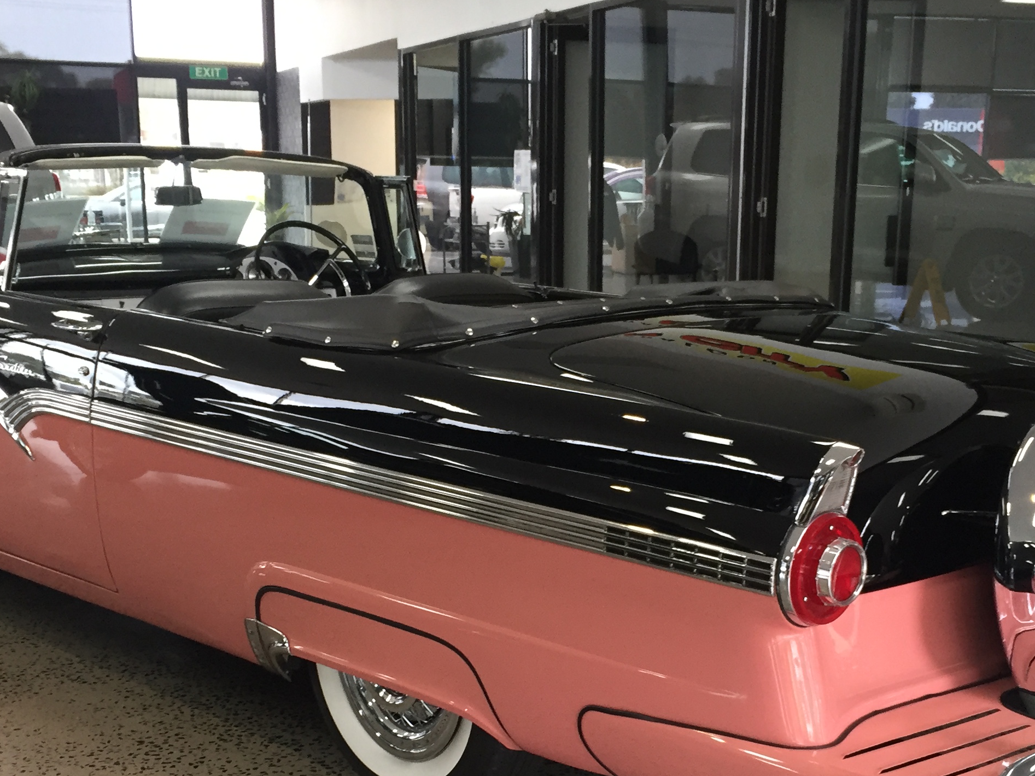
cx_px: 563
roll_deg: -1.5
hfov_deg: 38.2
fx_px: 1495
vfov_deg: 28.7
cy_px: 585
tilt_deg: -14.6
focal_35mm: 50
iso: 160
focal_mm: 4.15
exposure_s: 1/33
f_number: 2.2
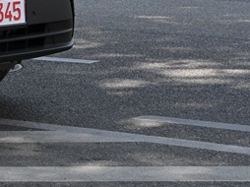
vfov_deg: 7.2
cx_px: -444
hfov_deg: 8.6
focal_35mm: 199
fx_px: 1436
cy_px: -197
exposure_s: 1/500
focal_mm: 35
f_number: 9
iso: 800
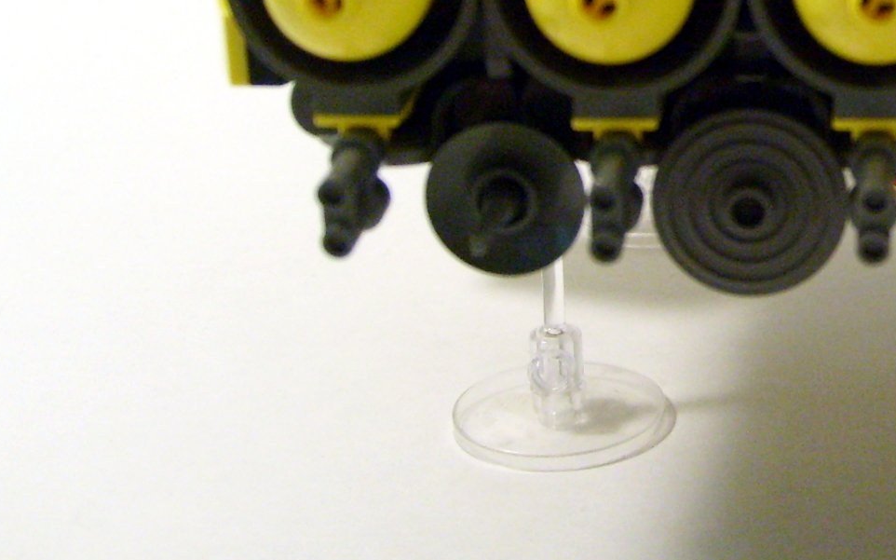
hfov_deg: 24.8
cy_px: -89
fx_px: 1929
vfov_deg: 15.9
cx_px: 917
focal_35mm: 79
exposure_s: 1/60
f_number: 2.8
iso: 200
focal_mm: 5.8
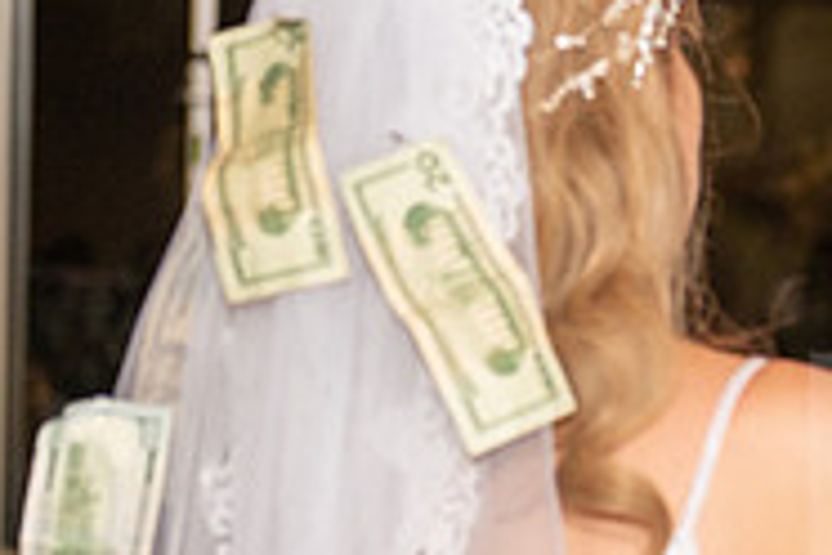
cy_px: 459
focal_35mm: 218
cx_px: 1199
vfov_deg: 6.3
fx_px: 5038
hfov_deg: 9.2
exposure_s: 1/160
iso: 800
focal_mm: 70
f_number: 3.5
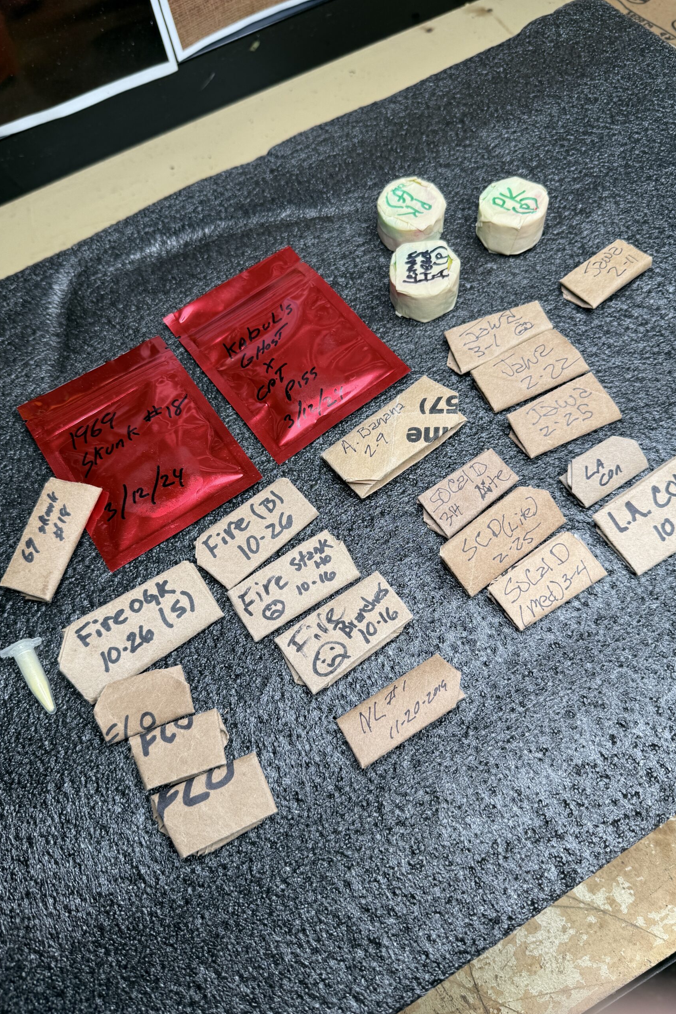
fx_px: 704
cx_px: 338
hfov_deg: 51.3
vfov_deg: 71.5
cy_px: 507
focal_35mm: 25
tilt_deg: -64.6
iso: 64
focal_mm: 6.76
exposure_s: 1/146
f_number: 1.78
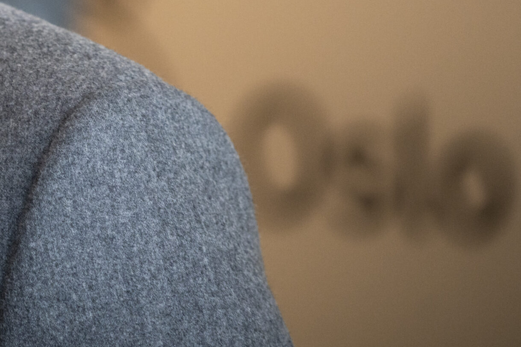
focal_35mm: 567
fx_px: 8206
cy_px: -177
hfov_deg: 3.6
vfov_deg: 2.4
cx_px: -297
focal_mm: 180
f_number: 4
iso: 1250
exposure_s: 1/250
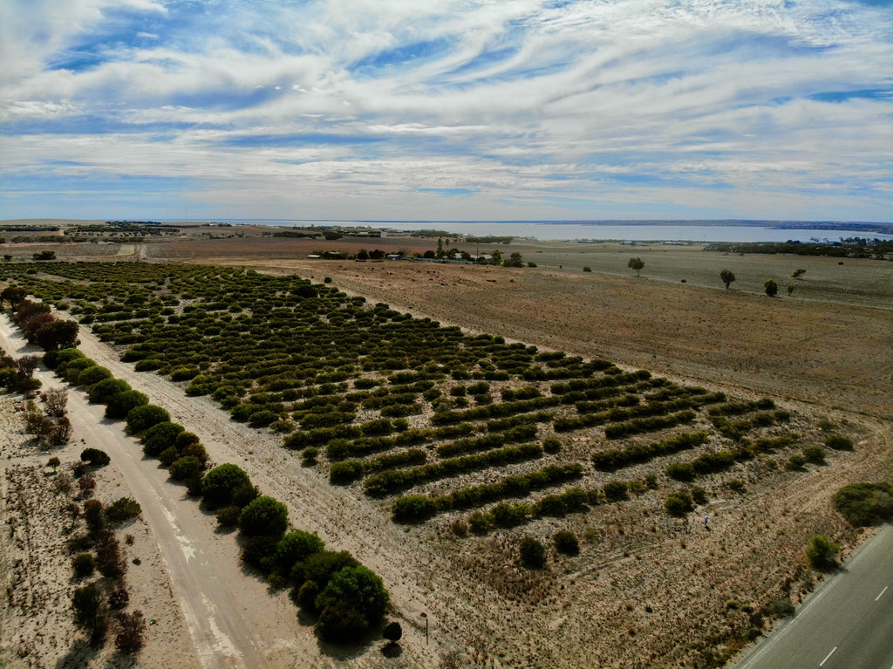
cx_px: 446
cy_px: 334
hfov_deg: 71.6
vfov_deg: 56.8
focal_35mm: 24
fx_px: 619
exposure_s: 1/1972
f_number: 2.8
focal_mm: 4.5
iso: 100
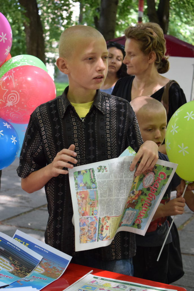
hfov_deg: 18.9
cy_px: 146
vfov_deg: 28.1
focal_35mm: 72
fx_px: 582
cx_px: 97
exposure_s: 1/500
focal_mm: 48
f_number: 5.3
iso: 2800
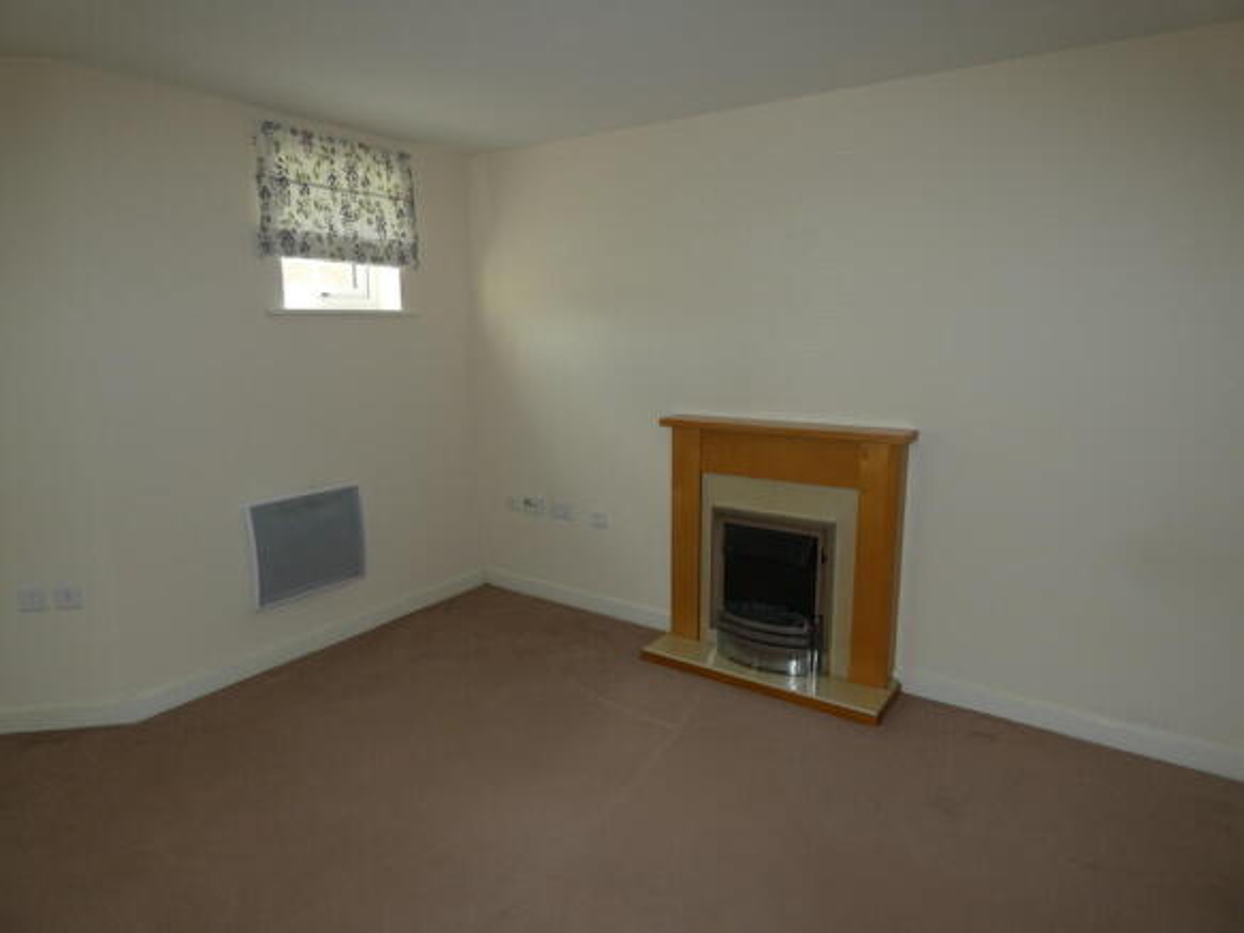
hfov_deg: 81.8
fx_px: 719
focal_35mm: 20
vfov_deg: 66.0
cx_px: 622
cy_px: 466
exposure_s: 1/60
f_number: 2.8
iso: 80
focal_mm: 3.6
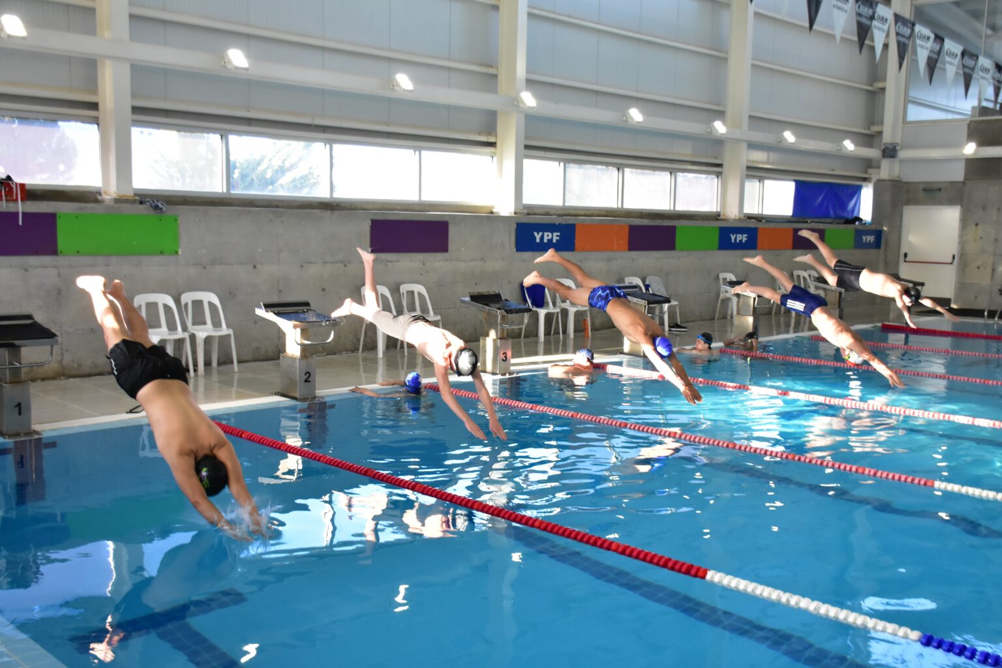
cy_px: 334
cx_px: 501
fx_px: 1002
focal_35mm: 36
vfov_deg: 36.9
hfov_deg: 53.1
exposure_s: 1/320
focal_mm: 24
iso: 2000
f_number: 5.6
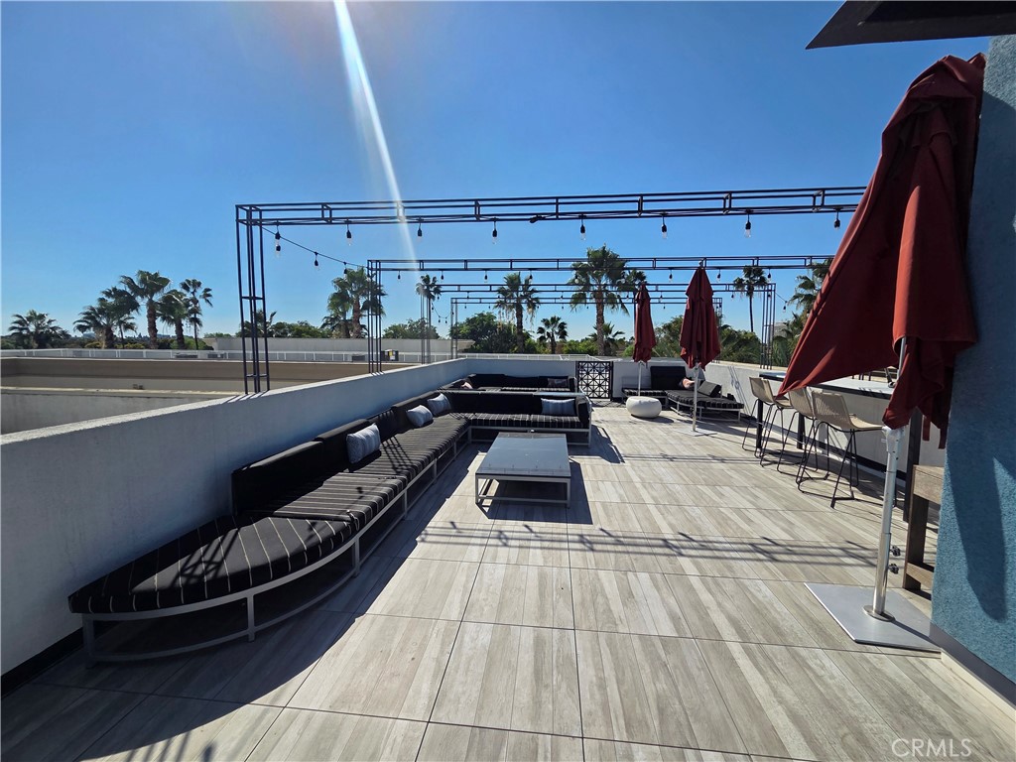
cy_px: 381
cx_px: 508
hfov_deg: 106.2
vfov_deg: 89.9
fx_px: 382
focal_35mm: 13
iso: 50
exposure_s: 1/3647
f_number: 2.2
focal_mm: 2.2
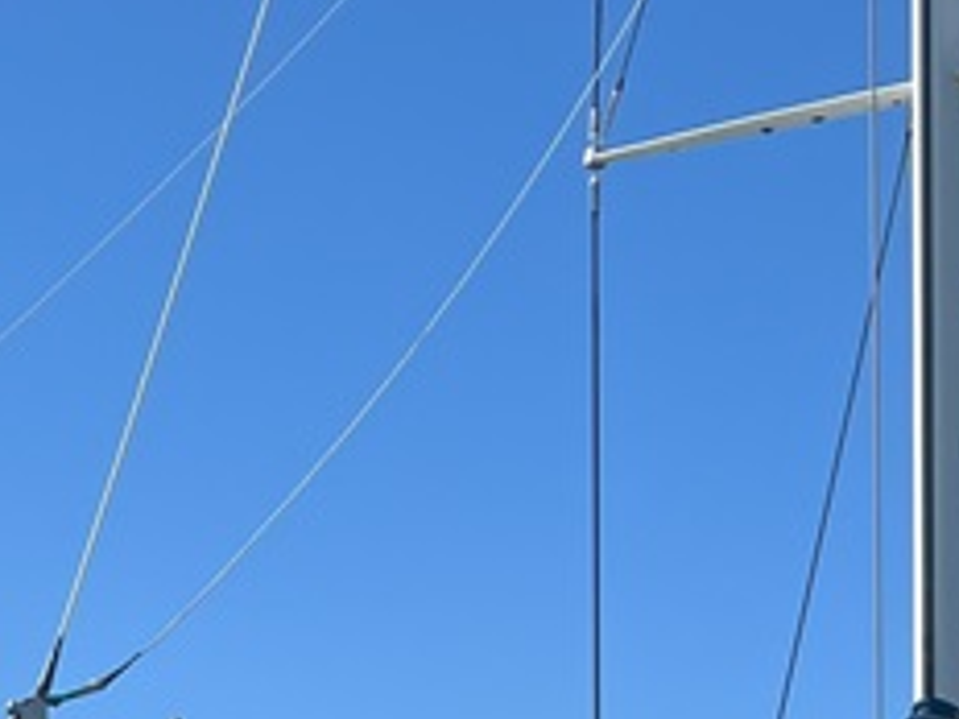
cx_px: -169
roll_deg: -3.0
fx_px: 3131
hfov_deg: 16.7
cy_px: 963
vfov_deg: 12.6
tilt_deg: +6.0
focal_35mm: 113
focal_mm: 5.7
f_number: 1.5
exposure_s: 1/4274
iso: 50
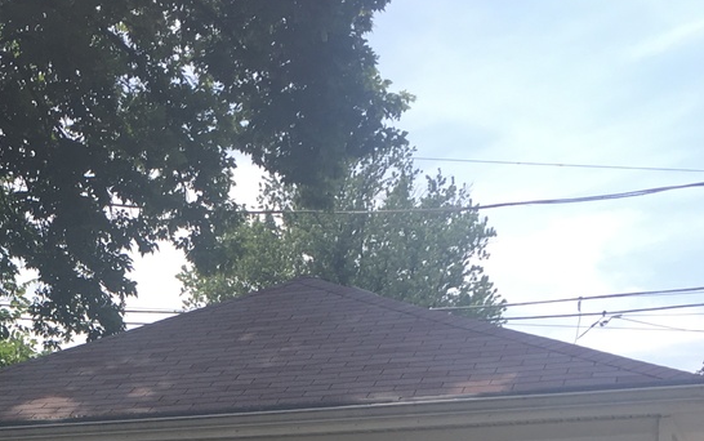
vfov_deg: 15.0
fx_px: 1555
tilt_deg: -3.1
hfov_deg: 24.4
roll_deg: +1.4
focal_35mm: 81
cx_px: 13
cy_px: 658
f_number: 2.2
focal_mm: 4.15
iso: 25
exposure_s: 1/801
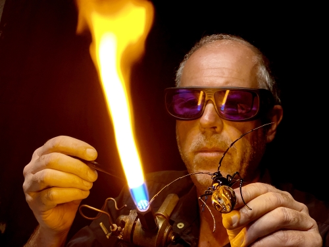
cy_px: 124
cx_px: 164
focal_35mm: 52
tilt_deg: -0.4
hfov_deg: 36.8
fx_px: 494
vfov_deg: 28.0
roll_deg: -14.9
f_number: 2
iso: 160
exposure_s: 1/50
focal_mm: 6
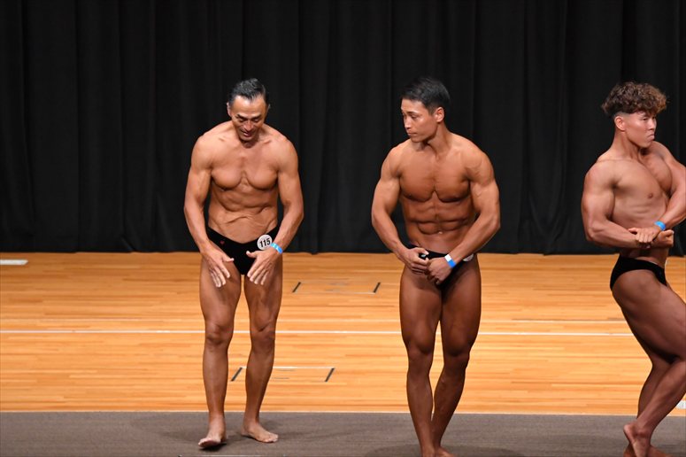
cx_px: 343
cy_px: 228
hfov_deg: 9.5
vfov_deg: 6.3
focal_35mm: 217
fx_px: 4133
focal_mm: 145
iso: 5000
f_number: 5.6
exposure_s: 1/400
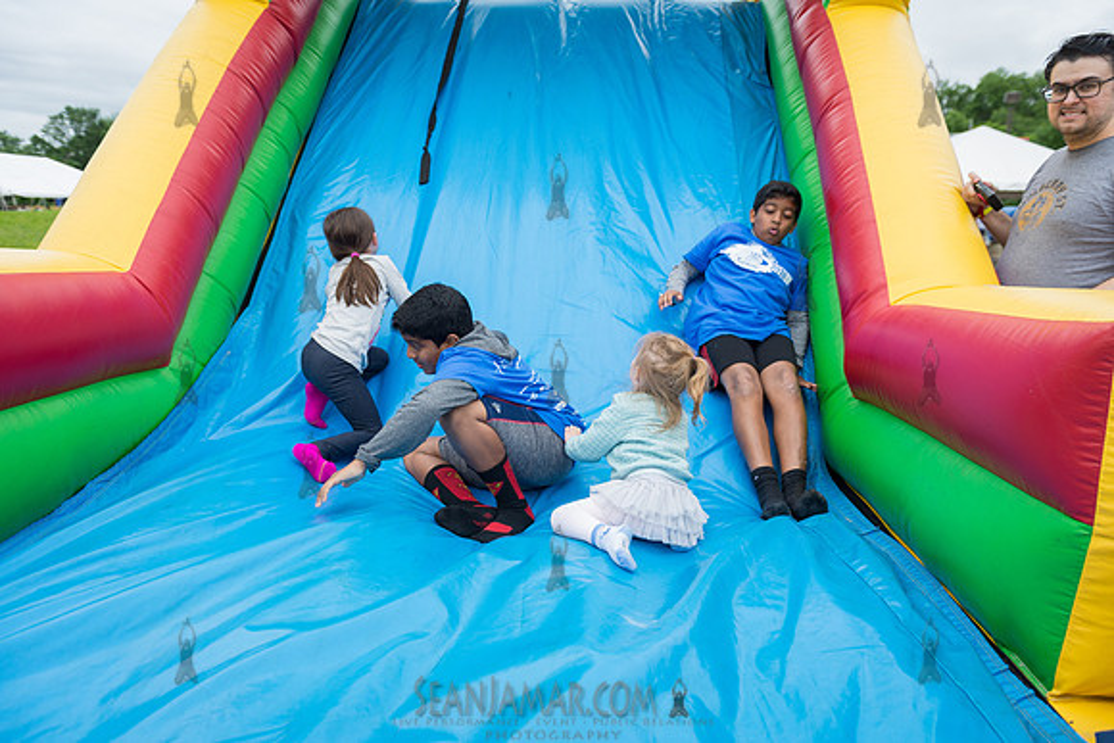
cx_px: 557
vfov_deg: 53.2
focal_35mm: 24
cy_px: 372
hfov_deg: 73.7
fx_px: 743
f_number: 3.5
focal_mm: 24
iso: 200
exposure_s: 1/800
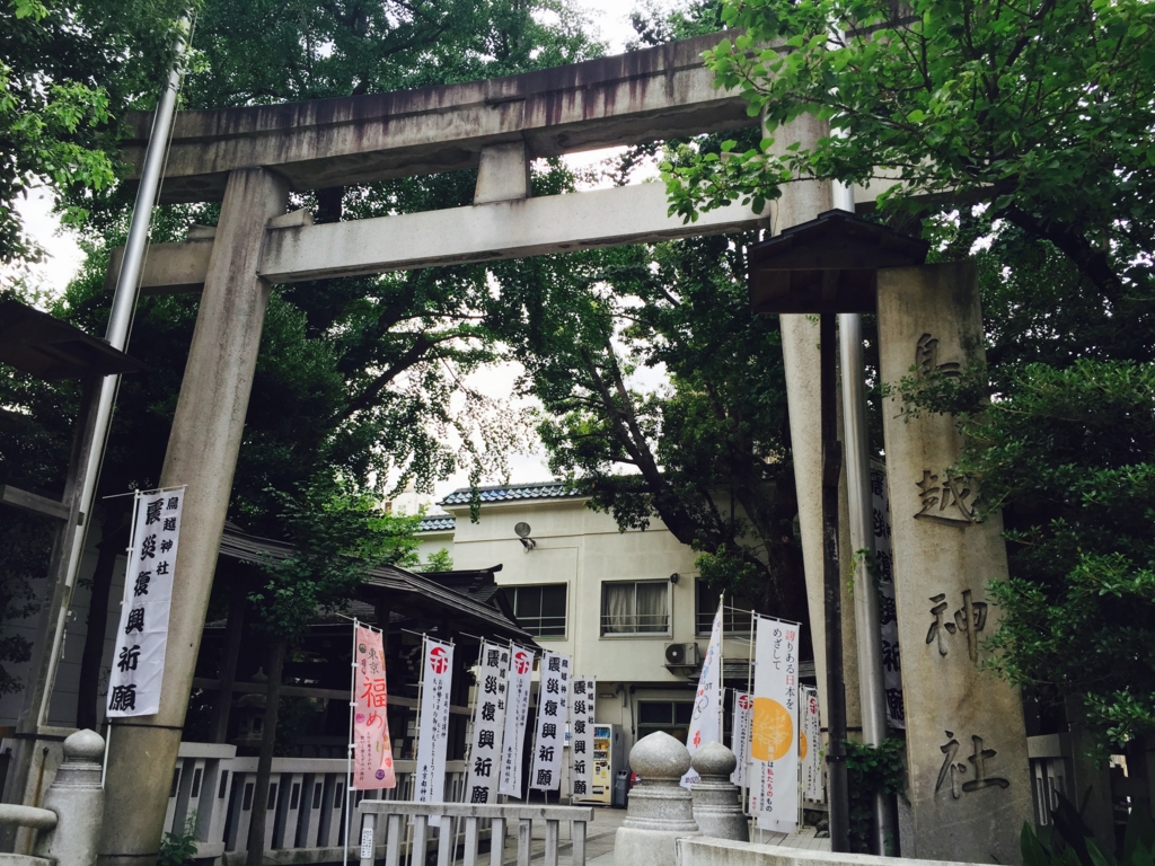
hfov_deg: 61.7
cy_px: 433
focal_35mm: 29
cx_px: 578
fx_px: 968
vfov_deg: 48.2
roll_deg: -3.8
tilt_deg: +18.1
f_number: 2.2
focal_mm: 4.15
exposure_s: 1/167
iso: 32
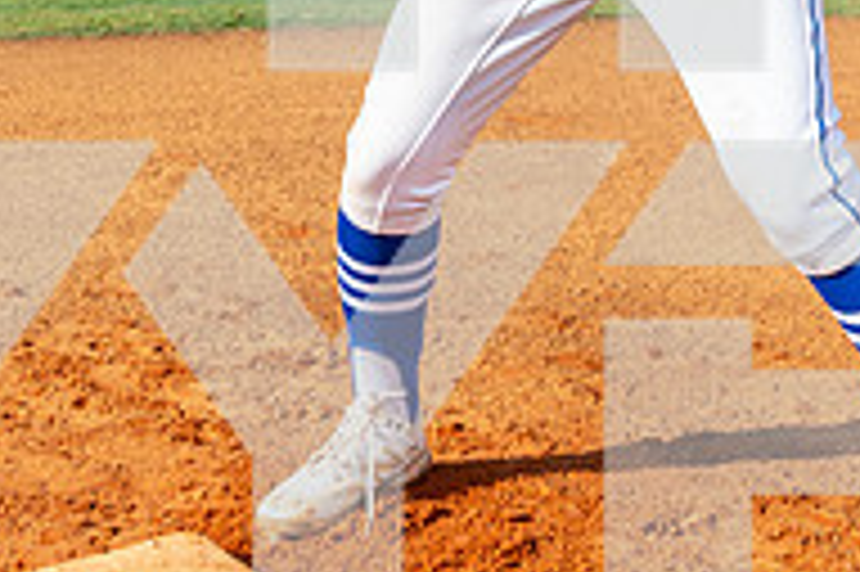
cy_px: -164
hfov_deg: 25.6
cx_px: 531
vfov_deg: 16.3
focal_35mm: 79
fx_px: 1886
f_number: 9
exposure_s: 1/125
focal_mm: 26
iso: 100
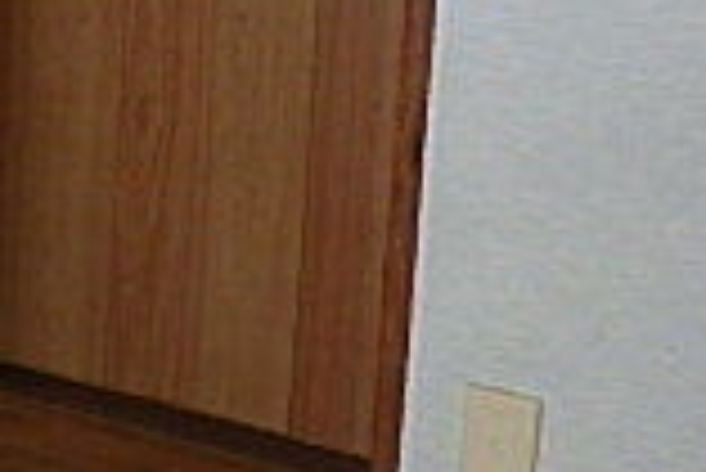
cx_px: -648
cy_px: -126
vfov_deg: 14.8
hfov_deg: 17.4
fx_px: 1747
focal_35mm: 89
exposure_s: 1/40
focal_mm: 3.7
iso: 200
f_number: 3.5
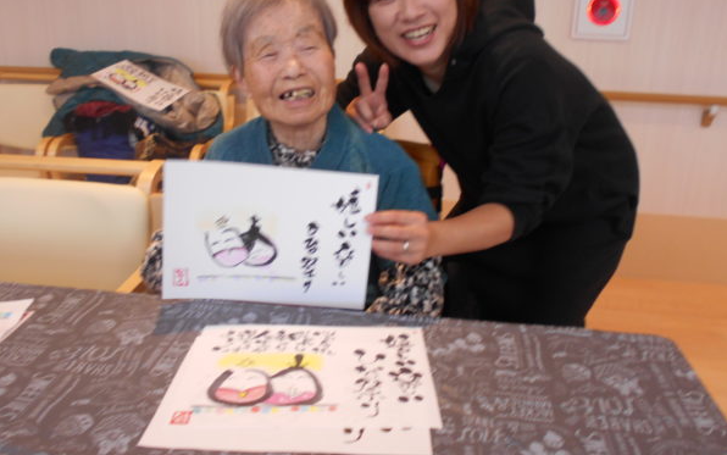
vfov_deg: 39.3
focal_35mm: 32
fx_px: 634
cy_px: 183
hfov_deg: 59.6
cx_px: 365
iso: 180
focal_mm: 5.1
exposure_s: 1/30
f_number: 3.4
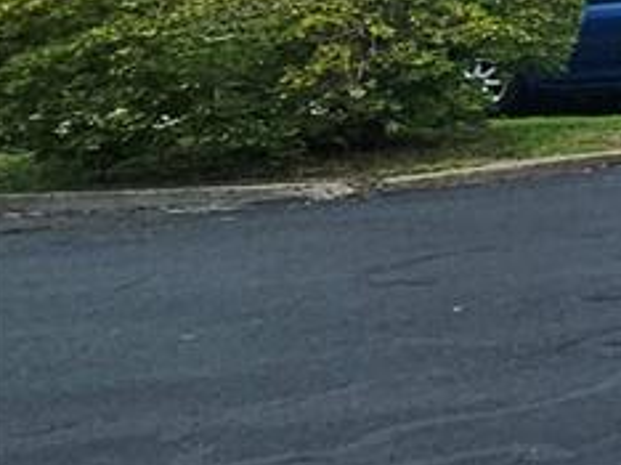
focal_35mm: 89
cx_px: 2110
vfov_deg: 15.2
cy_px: -258
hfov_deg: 9.9
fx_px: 1595
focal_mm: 2.2
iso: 50
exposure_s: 1/2537
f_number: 2.2
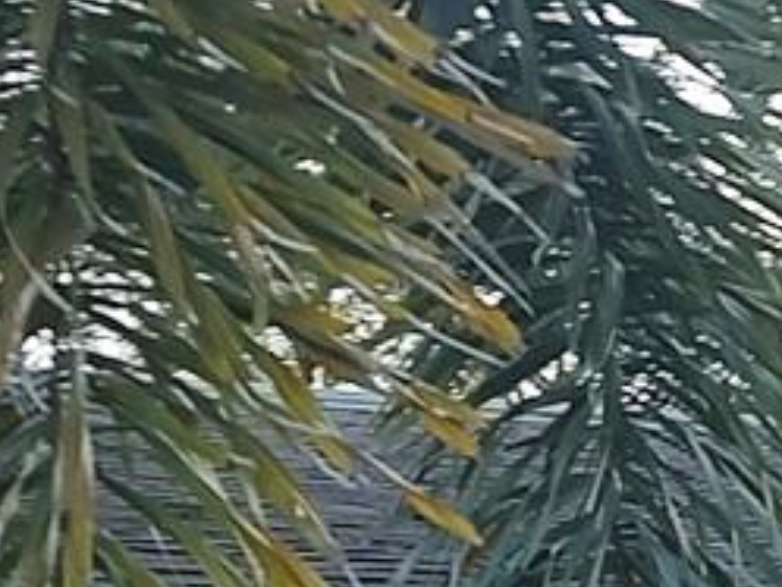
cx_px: 1931
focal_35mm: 154
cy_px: 1604
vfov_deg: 8.5
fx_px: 3481
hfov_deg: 10.8
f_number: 1.9
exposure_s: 1/120
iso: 131
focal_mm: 5.88
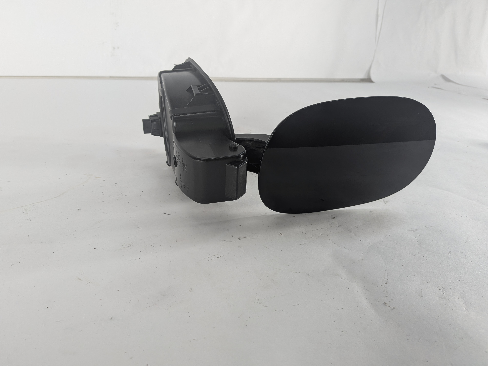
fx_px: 338
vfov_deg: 56.8
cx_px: 244
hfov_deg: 71.6
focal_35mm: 24
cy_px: 183
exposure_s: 1/227
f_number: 1.7
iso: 37
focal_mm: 4.53
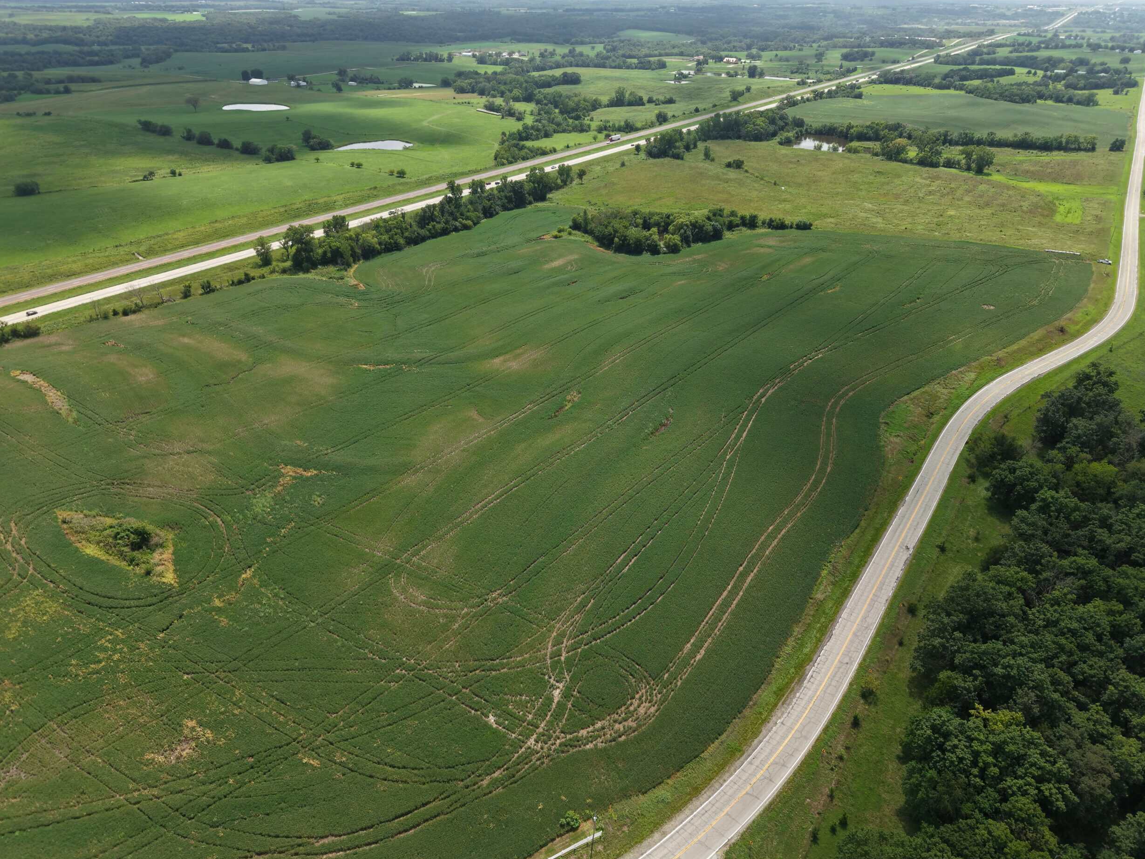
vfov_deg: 54.9
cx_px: 566
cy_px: 429
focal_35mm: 25
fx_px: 827
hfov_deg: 69.4
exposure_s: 1/320
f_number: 1.8
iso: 100
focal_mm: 8.67
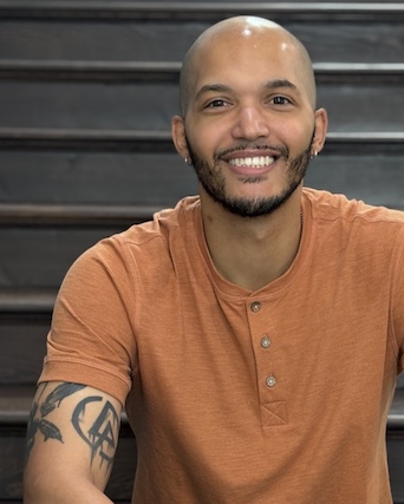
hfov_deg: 16.2
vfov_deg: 20.0
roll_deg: -0.6
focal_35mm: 95
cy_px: 362
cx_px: 254
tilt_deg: -6.9
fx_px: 1419
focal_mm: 5.96
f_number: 1.6
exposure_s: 1/40
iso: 125
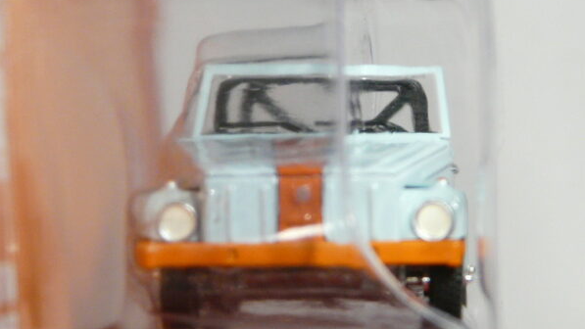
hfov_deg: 11.6
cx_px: 293
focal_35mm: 185
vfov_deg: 6.6
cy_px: 159
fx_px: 2870
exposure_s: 1/40
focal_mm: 17.5
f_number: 3.6
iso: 200
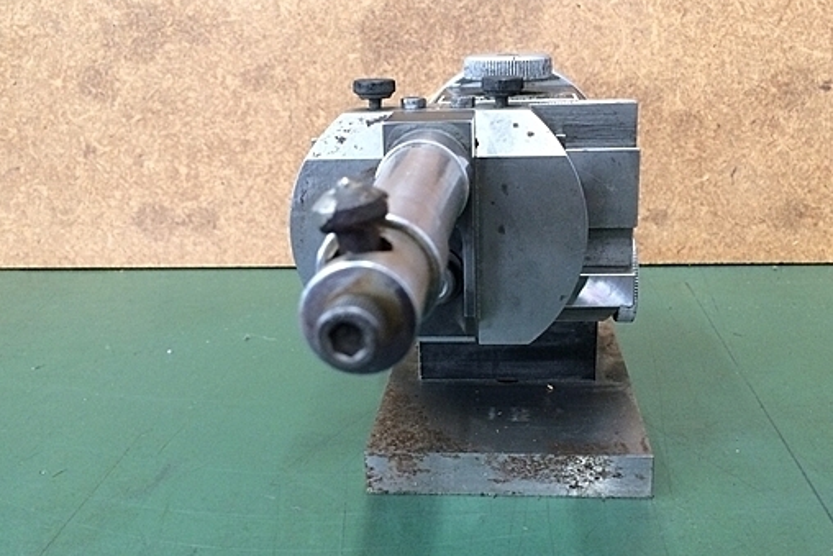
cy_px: 294
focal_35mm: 38
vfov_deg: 35.1
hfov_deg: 50.6
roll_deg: +1.7
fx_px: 879
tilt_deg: -17.8
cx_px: 446
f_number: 2.2
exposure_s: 1/30
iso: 200
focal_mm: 4.15
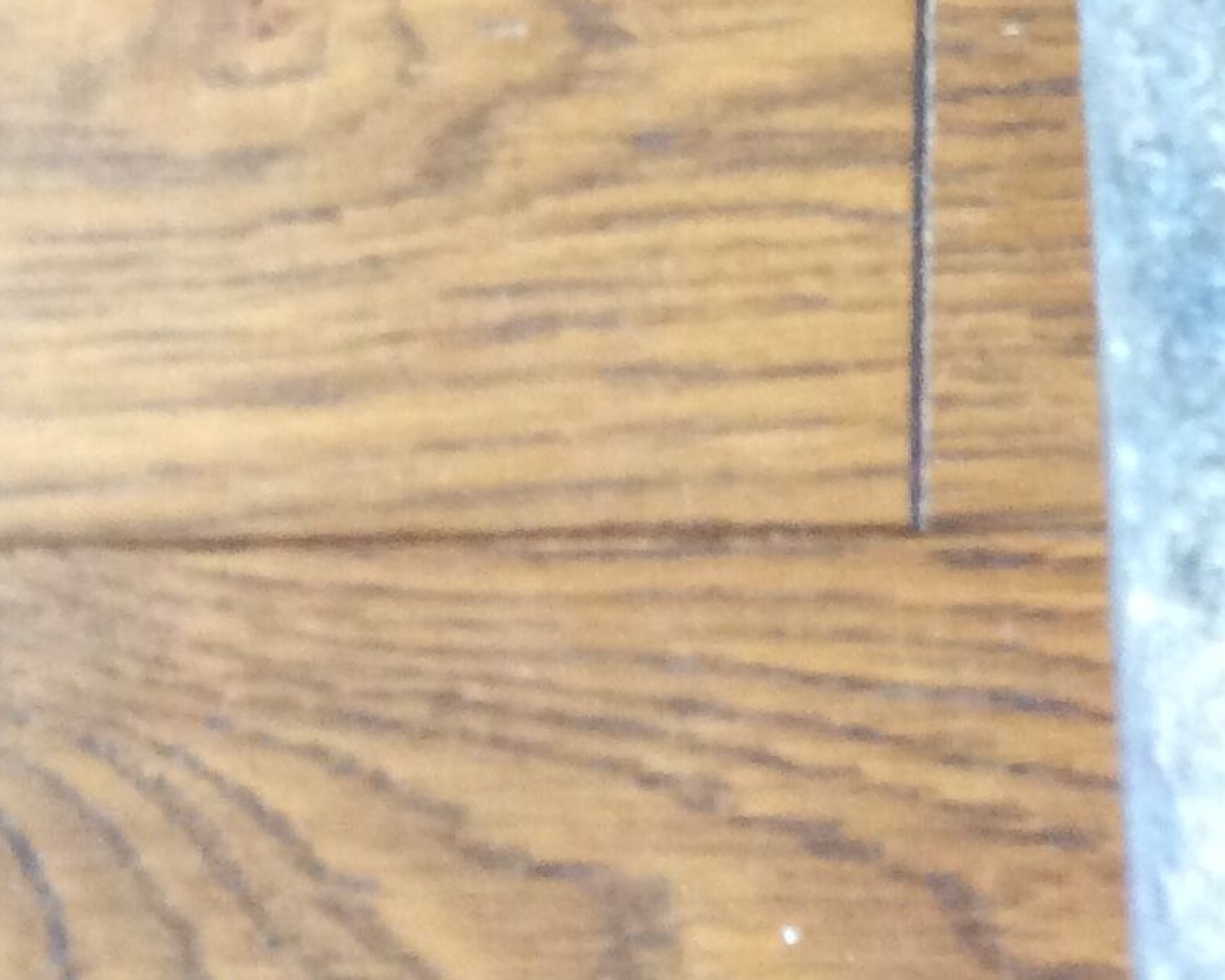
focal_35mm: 104
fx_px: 3771
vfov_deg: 13.0
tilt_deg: -50.3
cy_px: -933
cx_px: 1105
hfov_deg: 18.2
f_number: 2.4
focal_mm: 3.3
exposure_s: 1/25
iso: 125
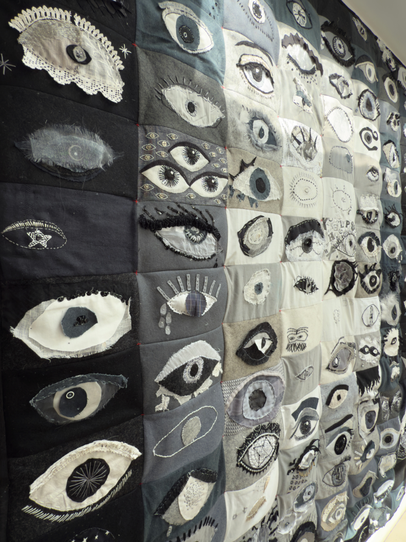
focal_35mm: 18
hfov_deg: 71.5
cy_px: 271
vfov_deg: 87.8
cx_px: 203
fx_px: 282
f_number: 2.2
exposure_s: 1/129
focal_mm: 2.2
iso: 16
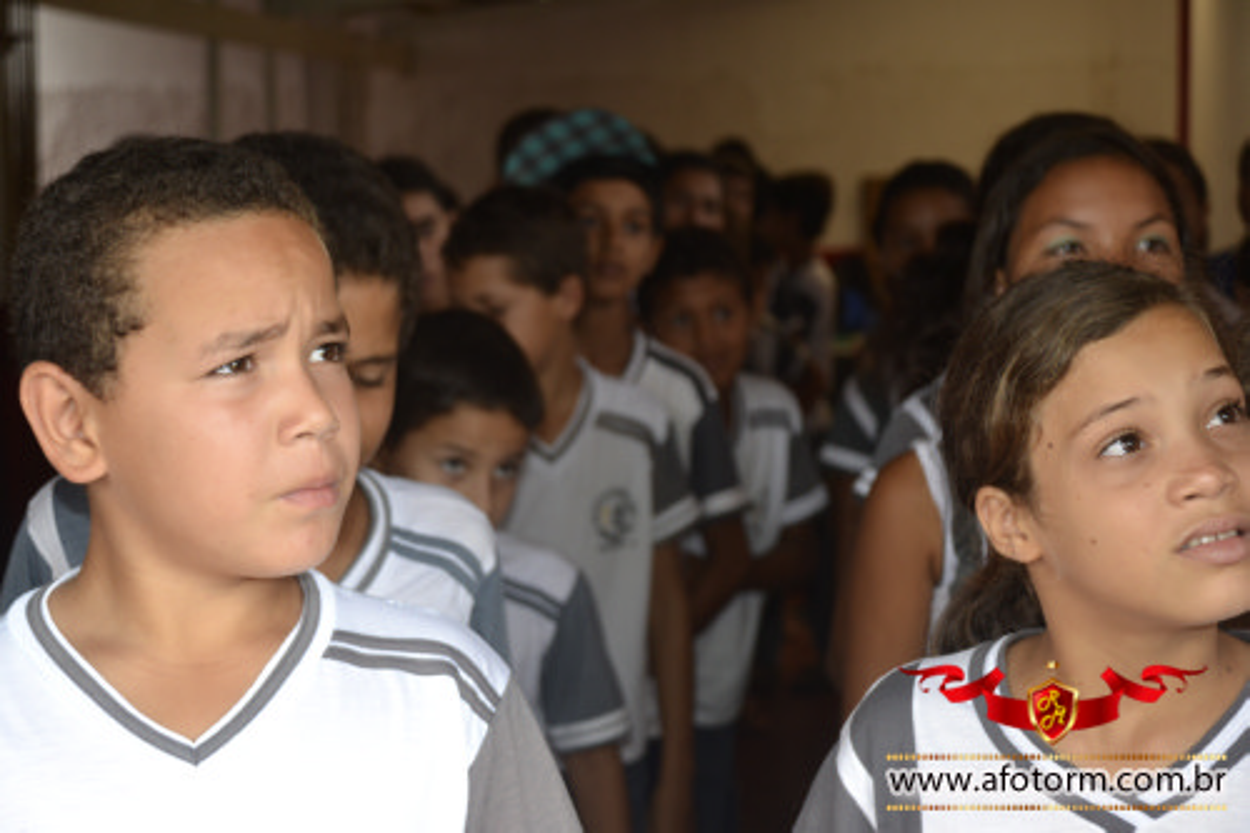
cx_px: 625
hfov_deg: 30.5
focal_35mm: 66
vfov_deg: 20.6
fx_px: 2291
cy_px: 416
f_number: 4.5
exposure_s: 1/80
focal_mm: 44
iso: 400
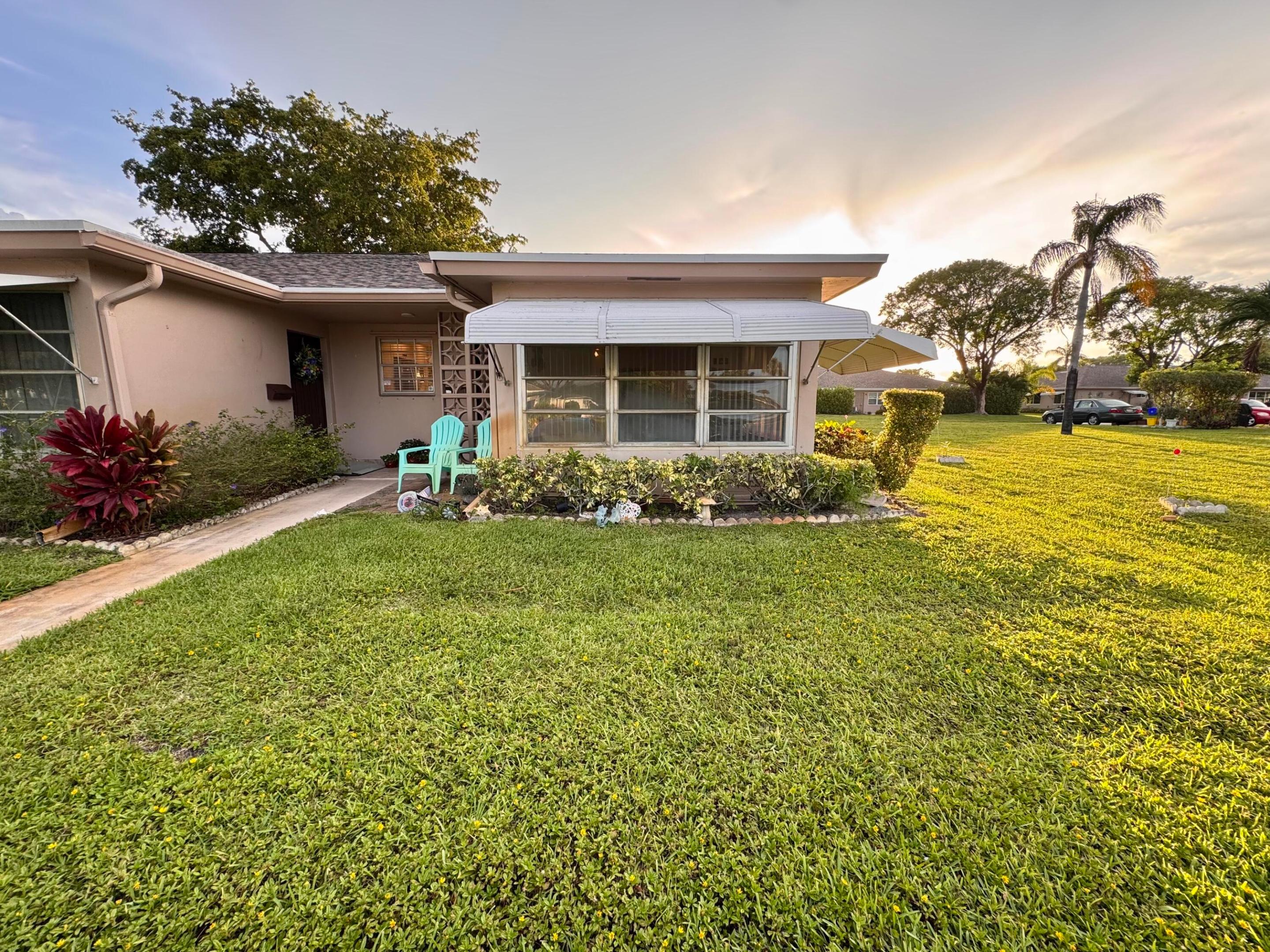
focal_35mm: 14
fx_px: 514
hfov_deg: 102.1
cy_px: 476
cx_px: 635
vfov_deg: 85.7
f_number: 2.2
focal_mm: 2.22
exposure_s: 1/111
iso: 40
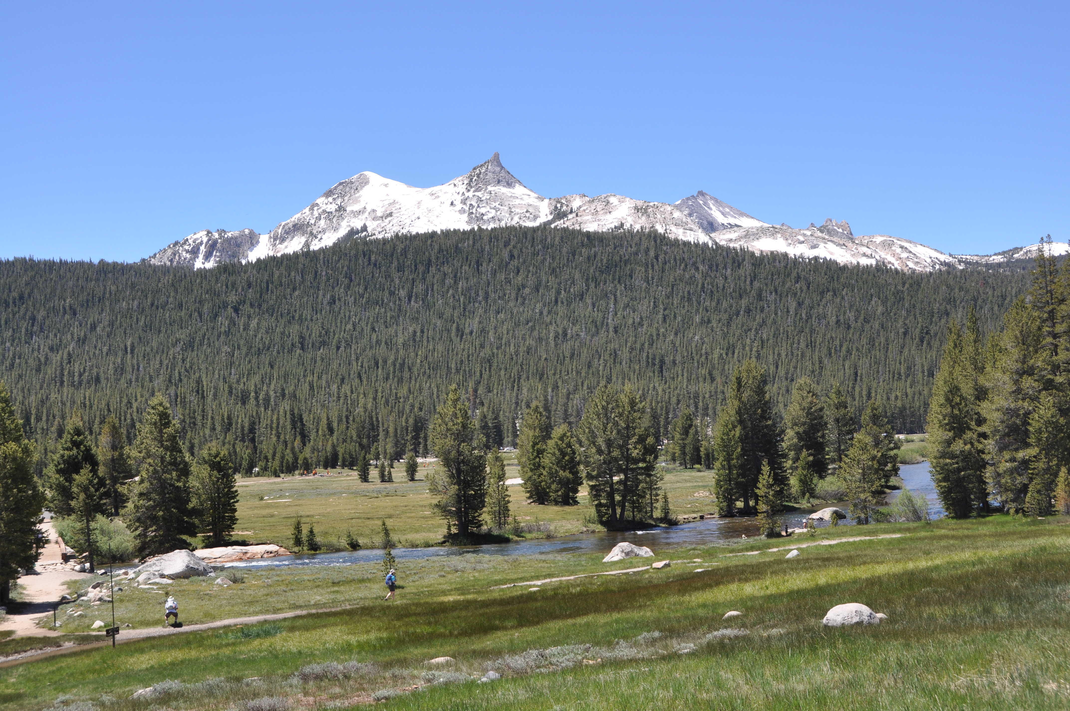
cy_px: 356
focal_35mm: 52
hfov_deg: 37.9
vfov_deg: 25.7
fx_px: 1559
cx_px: 535
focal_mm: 35
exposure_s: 1/320
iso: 200
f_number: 9
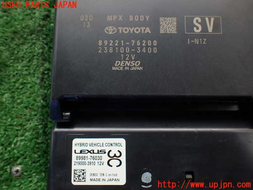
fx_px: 219
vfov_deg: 46.8
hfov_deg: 60.0
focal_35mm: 30
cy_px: 95
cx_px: 126
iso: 125
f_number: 2.3
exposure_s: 1/125
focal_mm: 5.4
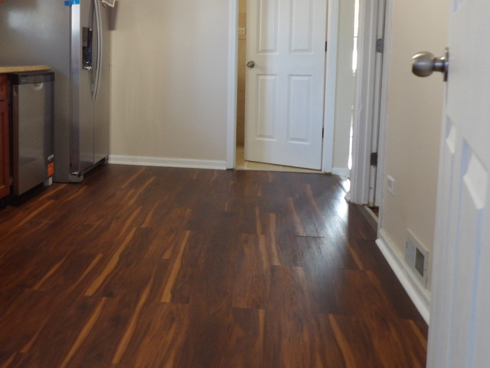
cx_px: 161
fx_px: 524
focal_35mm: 37
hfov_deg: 49.2
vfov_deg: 38.3
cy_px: 127
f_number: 3.2
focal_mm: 4.3
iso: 261
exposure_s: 1/17
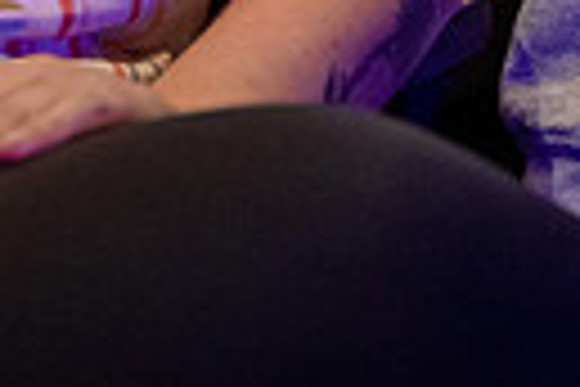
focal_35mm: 180
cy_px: -443
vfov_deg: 7.3
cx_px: 584
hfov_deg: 11.3
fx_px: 2900
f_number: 3.2
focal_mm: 40
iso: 4000
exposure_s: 1/125
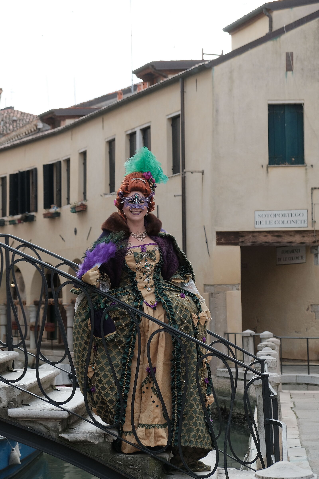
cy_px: 240
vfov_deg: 24.5
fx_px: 1103
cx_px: 160
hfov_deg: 16.5
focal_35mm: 83
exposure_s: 1/600
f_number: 5.6
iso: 640
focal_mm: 55
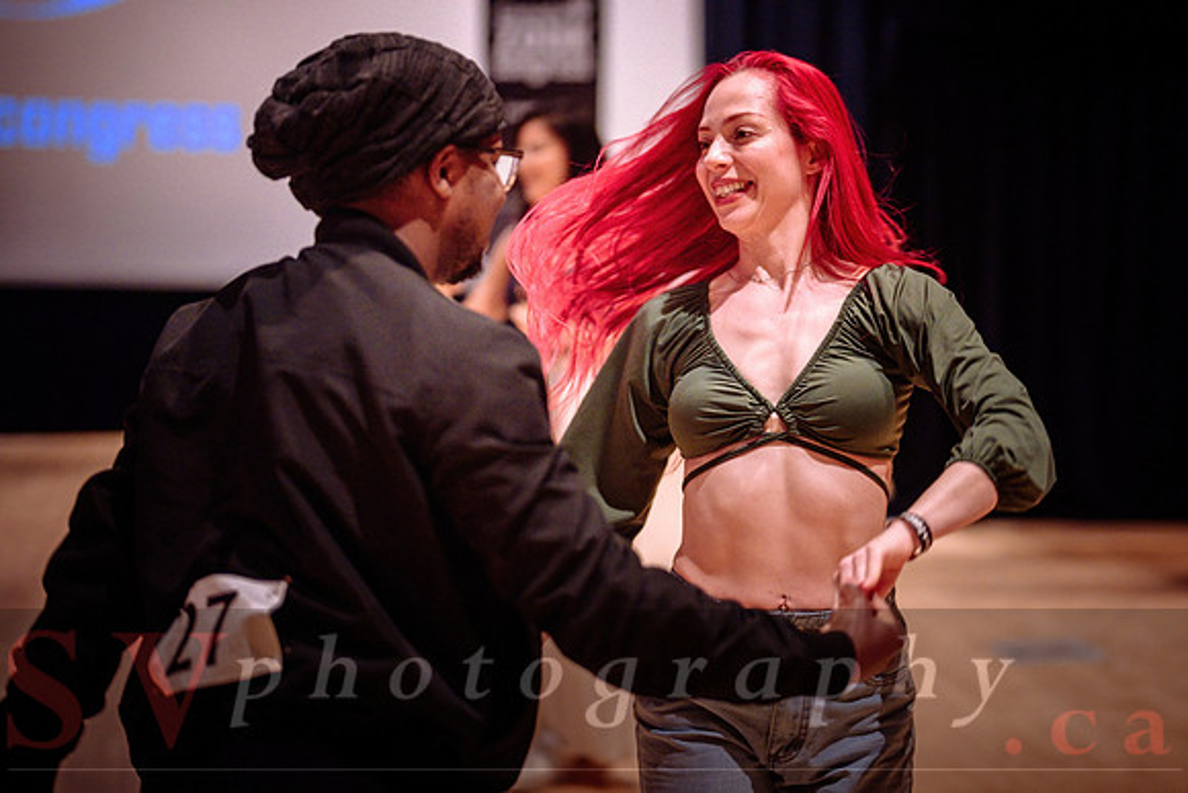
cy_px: 287
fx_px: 2108
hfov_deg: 31.3
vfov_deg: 21.2
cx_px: 759
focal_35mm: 64
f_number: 1.2
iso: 1600
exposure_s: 1/250
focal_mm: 50
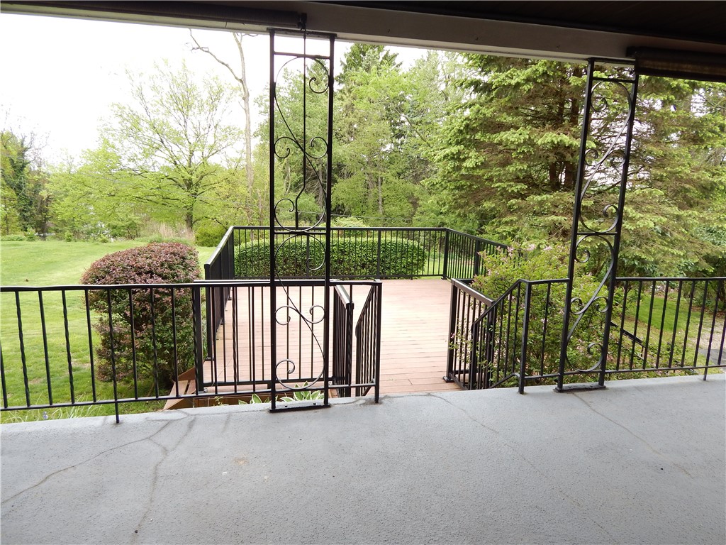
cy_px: 272
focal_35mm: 23
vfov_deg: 58.9
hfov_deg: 73.9
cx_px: 363
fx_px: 482
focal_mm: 4
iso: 125
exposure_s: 1/100
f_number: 3
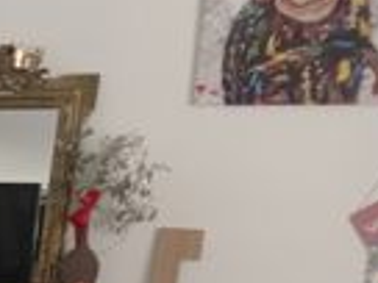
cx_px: -439
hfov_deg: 14.1
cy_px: 452
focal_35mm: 110
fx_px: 1201
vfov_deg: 12.6
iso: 304
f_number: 1.8
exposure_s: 1/33.3
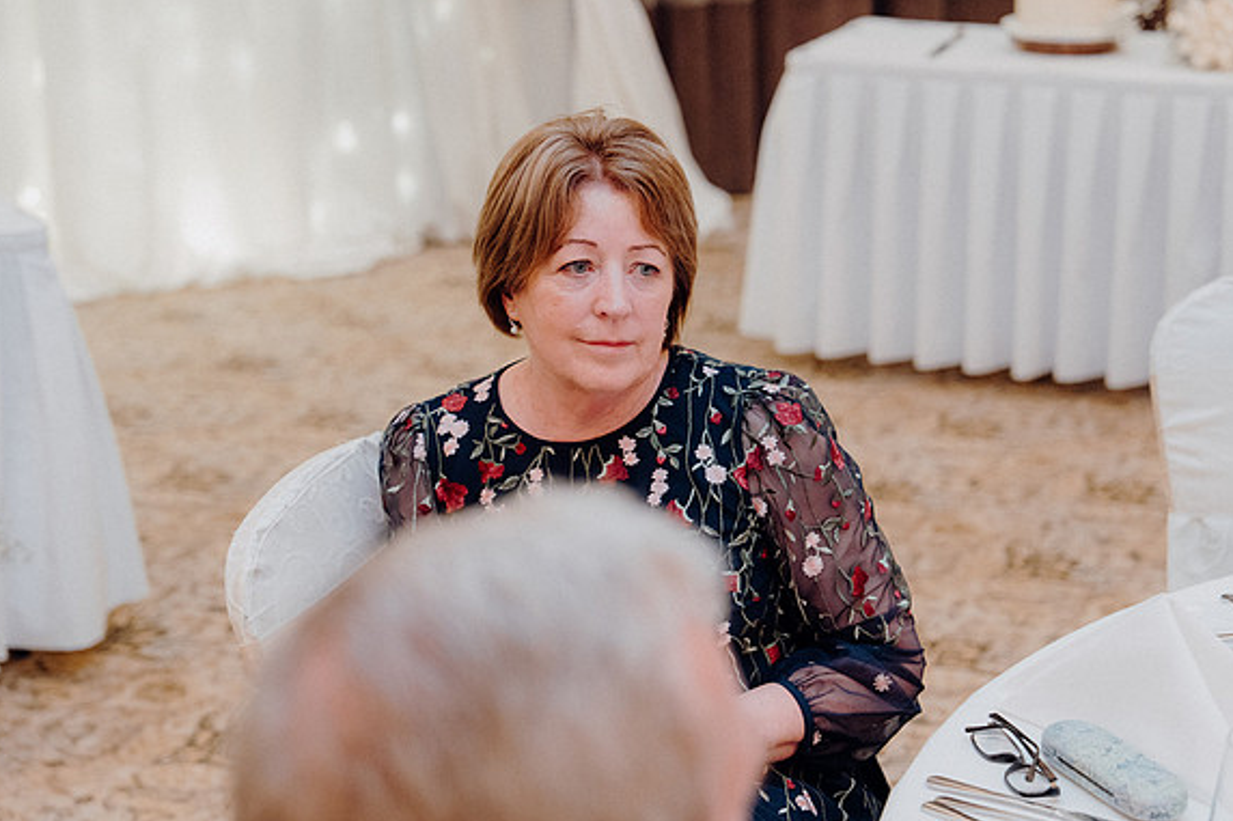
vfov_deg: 19.2
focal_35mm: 71
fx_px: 2431
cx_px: 612
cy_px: 413
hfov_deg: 28.5
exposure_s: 1/160
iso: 3200
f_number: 3.5
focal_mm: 70
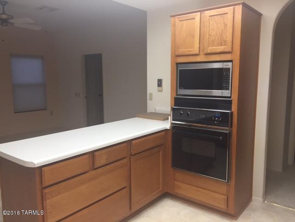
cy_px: 111
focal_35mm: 29
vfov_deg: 48.2
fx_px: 247
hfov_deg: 61.7
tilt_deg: -7.8
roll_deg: -0.3
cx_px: 148
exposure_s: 1/30
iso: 32
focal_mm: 4.15
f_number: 2.2
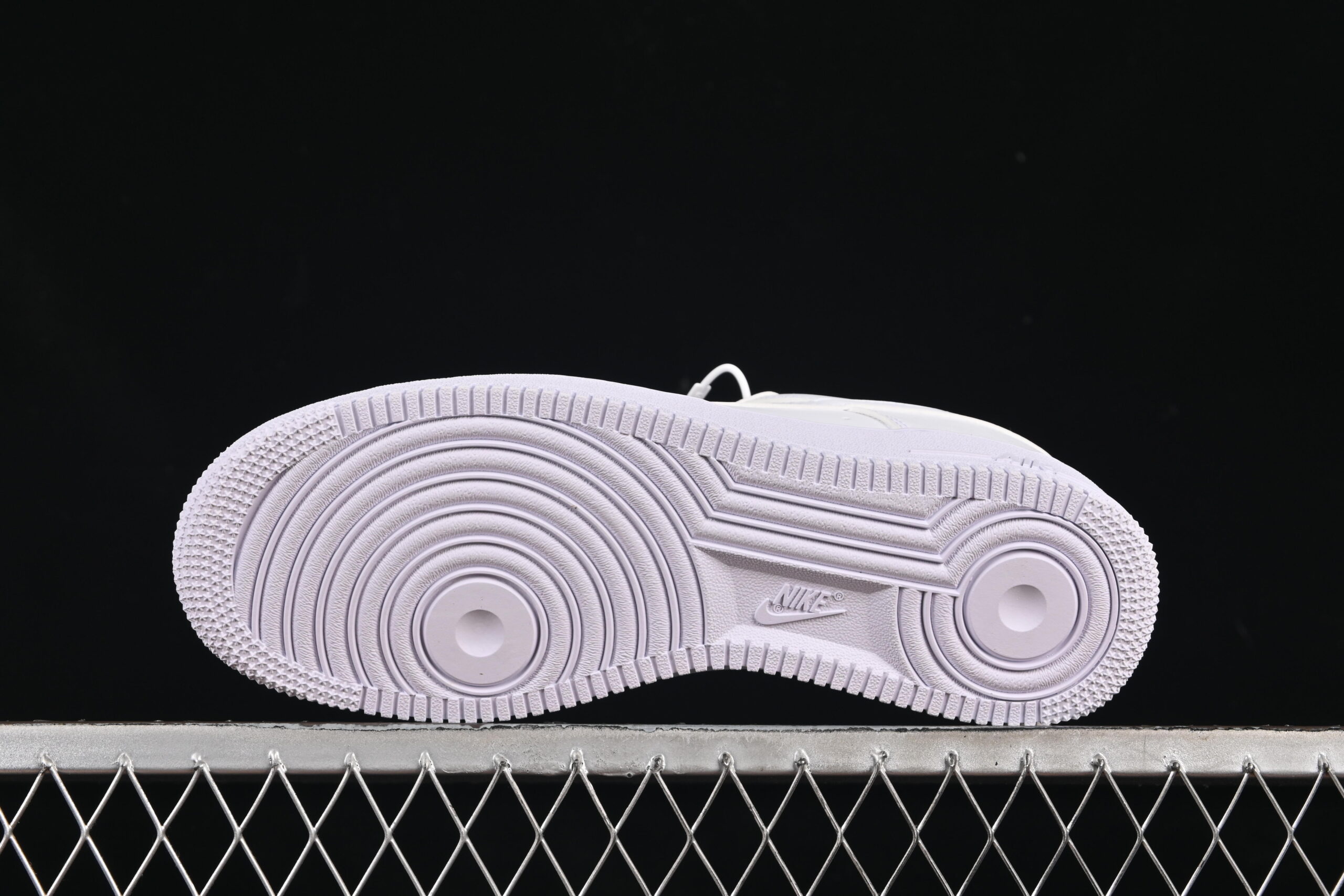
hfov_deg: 27.0
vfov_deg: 18.2
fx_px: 2800
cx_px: 672
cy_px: 448
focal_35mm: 75
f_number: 8
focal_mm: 50
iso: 160
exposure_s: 1/80
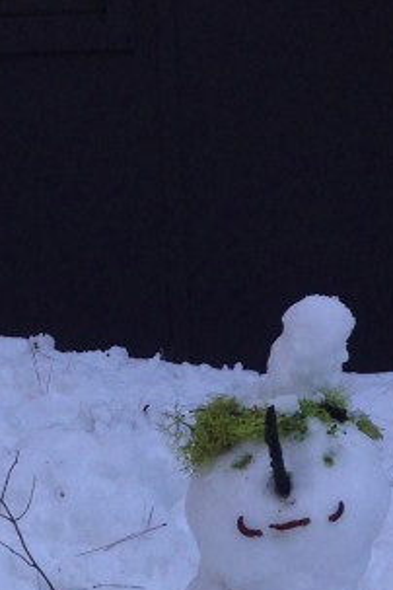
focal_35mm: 116
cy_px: 791
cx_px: 265
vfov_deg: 16.6
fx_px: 1899
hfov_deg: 11.8
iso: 50
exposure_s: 1/261
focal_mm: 4.13
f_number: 2.4
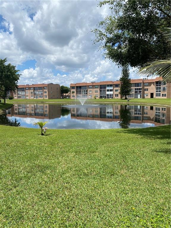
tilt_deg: -5.3
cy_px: 114
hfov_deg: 53.1
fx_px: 171
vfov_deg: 67.3
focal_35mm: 26
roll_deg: +1.7
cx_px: 86
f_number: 1.8
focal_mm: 4.25
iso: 32
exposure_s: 1/3984
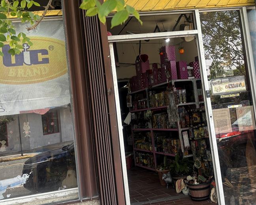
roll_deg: +6.5
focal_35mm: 40
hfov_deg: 45.3
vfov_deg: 37.3
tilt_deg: +4.8
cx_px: 164
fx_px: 303
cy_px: 88
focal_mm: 5.96
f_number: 1.6
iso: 32
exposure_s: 1/138
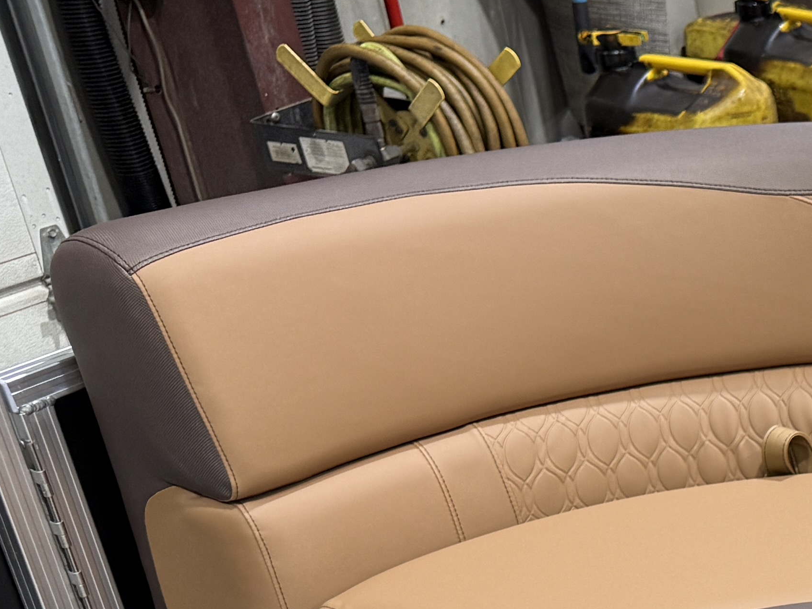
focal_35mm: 81
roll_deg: -0.4
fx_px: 1900
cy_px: 675
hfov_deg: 19.6
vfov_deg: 17.6
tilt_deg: -29.9
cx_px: 1343
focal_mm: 6.76
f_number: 1.78
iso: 125
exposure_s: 1/120
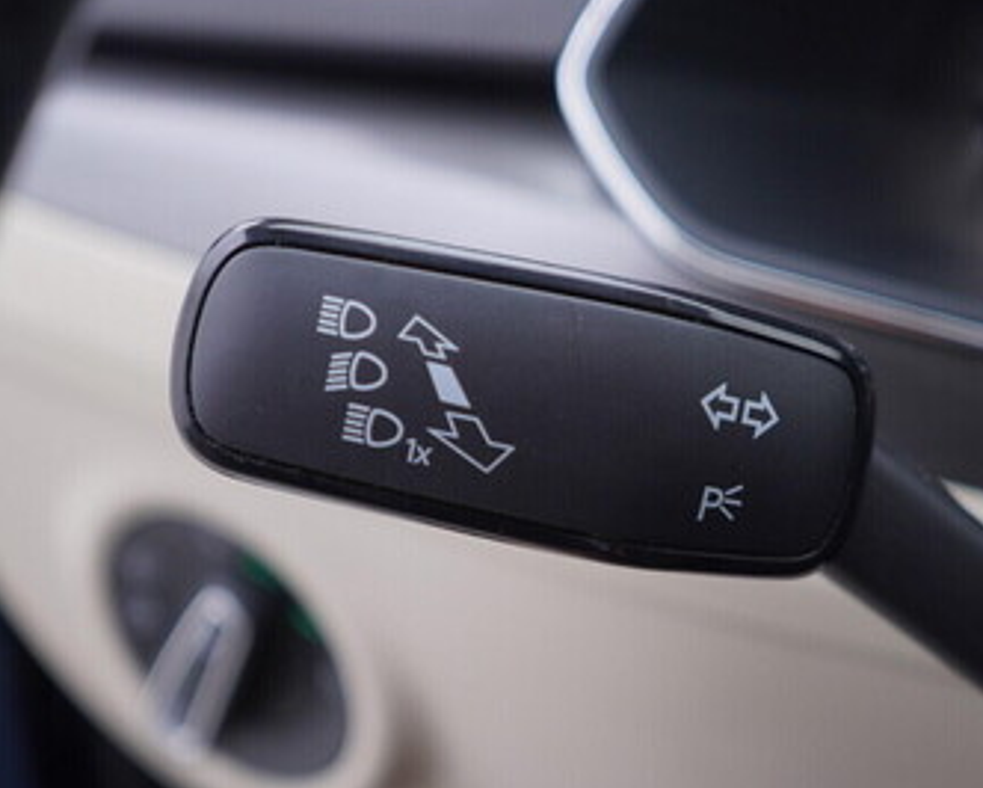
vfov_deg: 27.2
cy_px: 366
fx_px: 1630
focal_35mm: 56
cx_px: 571
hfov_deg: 33.5
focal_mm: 24
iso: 125
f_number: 2.8
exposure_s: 1/40
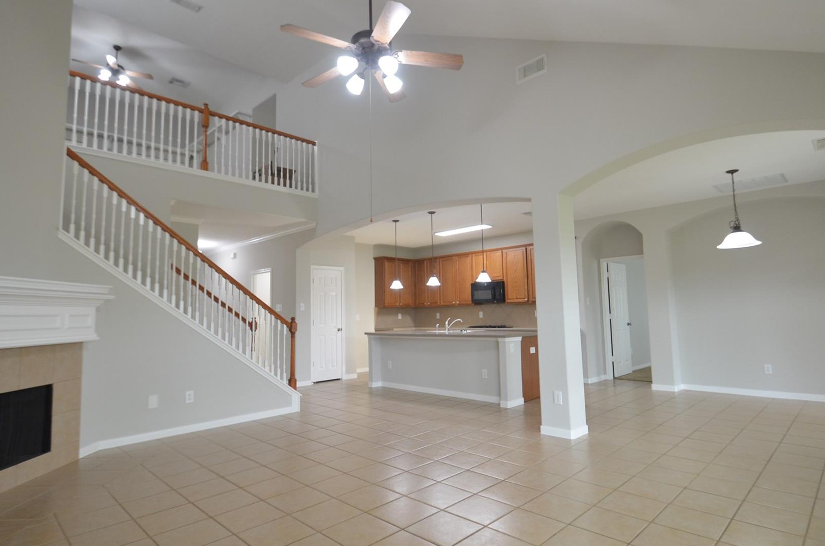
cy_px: 266
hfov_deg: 87.0
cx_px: 422
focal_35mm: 19
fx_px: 435
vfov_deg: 64.3
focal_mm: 10
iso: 640
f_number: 4
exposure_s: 1/60
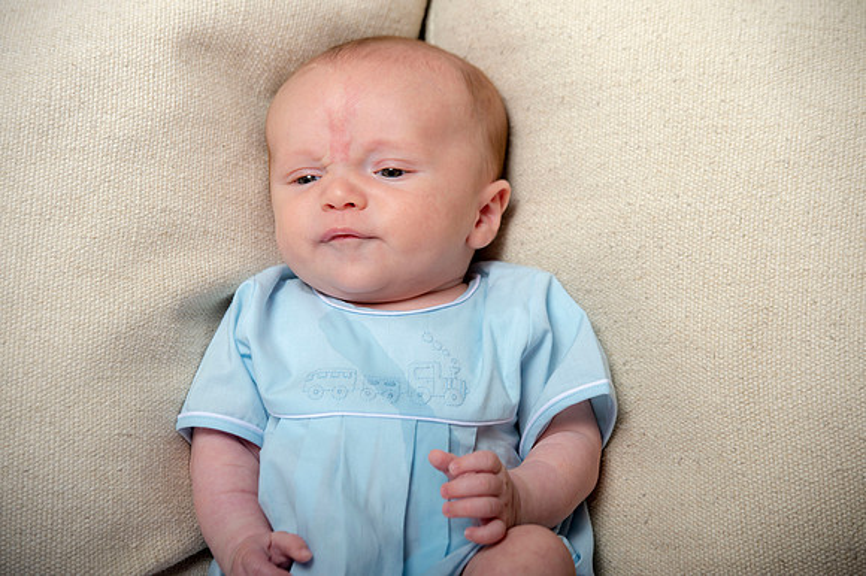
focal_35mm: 160
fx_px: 3847
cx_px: 433
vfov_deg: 8.6
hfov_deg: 12.8
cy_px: 288
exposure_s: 1/200
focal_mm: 160
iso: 250
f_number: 5.6
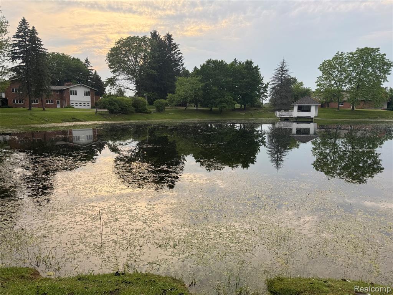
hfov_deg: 71.6
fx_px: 272
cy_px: 148
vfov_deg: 56.8
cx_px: 196
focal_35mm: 24
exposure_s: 1/544
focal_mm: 6.76
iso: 80
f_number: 1.78
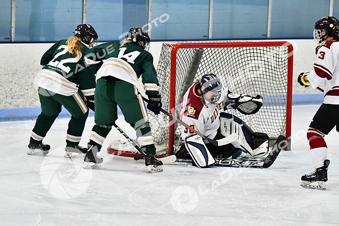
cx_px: 170
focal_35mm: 165
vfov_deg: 8.3
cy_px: 113
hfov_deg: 12.4
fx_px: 1554
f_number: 2.8
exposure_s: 1/1250
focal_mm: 110
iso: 8000
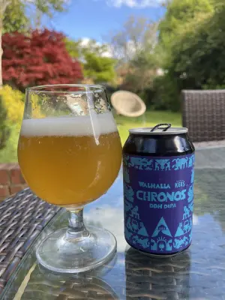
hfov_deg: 53.1
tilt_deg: -10.1
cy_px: 150
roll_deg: +2.3
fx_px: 225
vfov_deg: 67.3
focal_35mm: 26
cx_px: 112
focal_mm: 5.1
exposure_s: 1/452
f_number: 1.6
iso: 50
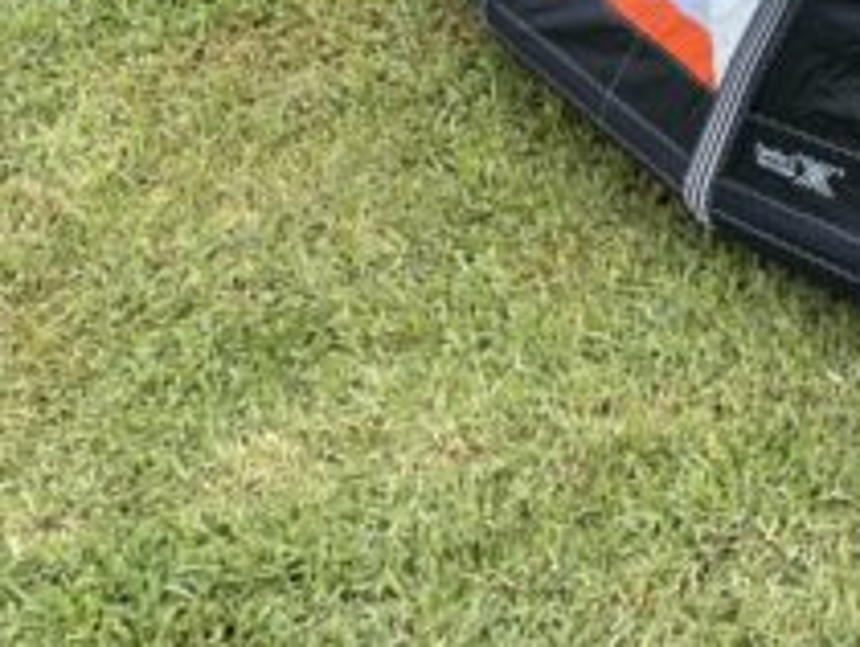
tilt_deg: -23.2
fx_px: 2363
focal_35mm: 95
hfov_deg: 17.2
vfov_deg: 14.1
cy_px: -455
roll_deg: +1.4
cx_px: 1507
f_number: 1.6
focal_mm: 4.2
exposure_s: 1/1742
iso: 32
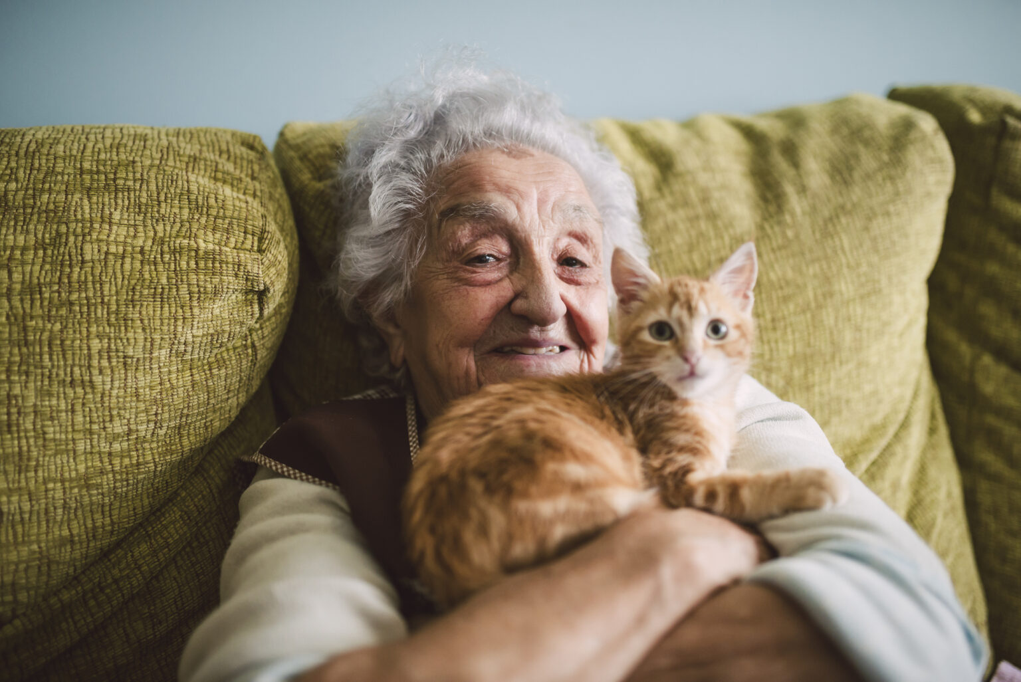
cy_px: 341
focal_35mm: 35
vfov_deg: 37.9
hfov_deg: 54.4
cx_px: 510
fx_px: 993
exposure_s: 1/125
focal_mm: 35
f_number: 1.4
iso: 1600
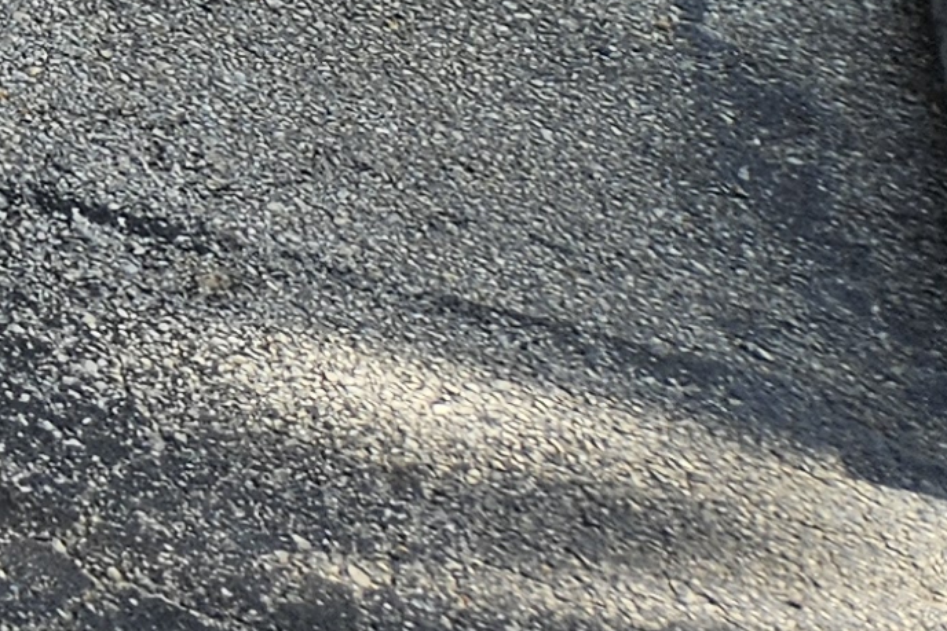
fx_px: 3657
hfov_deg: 10.8
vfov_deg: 8.8
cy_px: -991
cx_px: -1752
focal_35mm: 139
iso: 25
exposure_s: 1/244
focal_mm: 5.4
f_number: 1.8
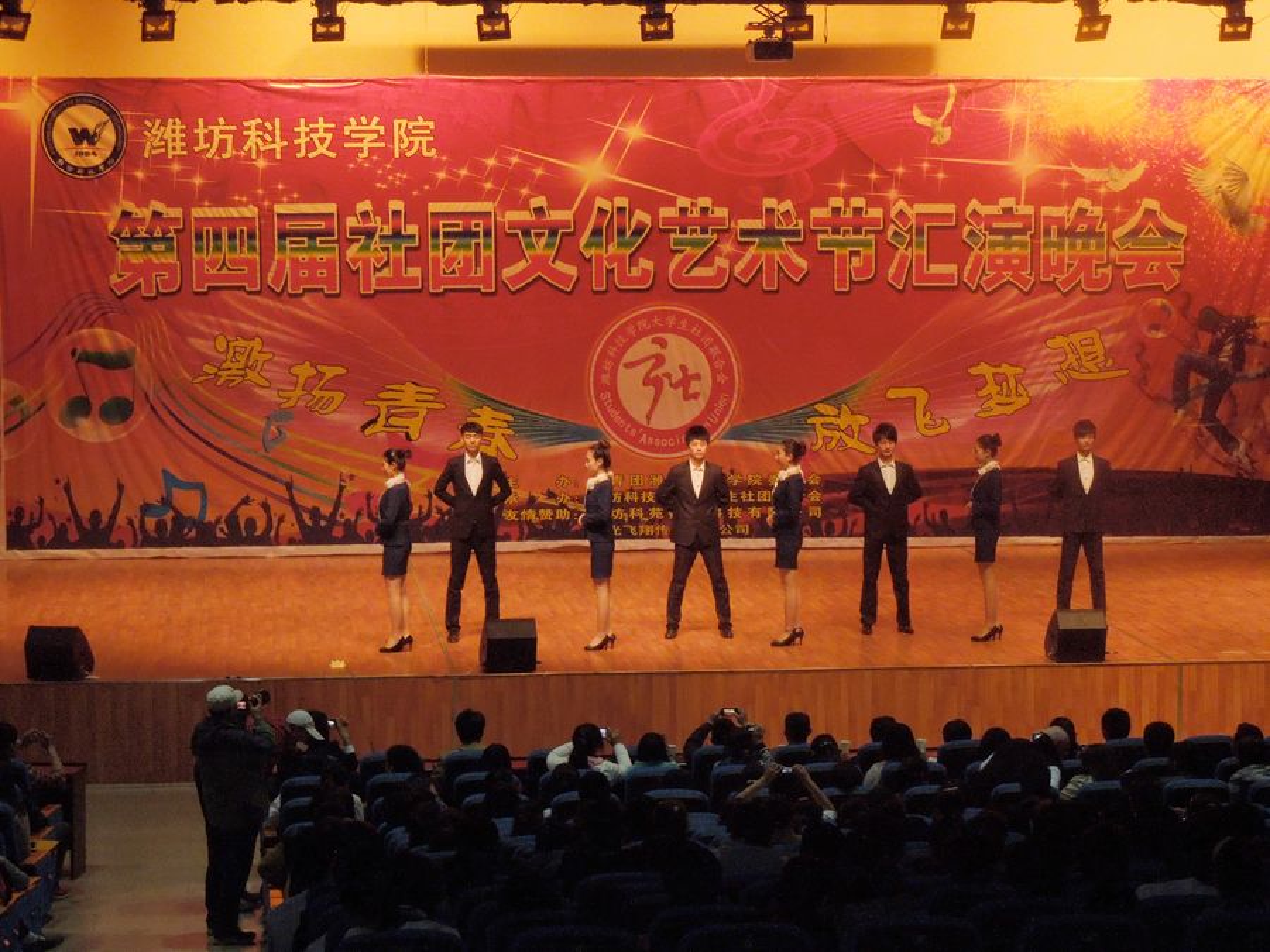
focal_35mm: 106
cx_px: 635
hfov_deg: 18.5
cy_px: 476
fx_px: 3889
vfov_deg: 14.0
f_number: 4.7
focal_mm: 19.1
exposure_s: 1/50
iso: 800
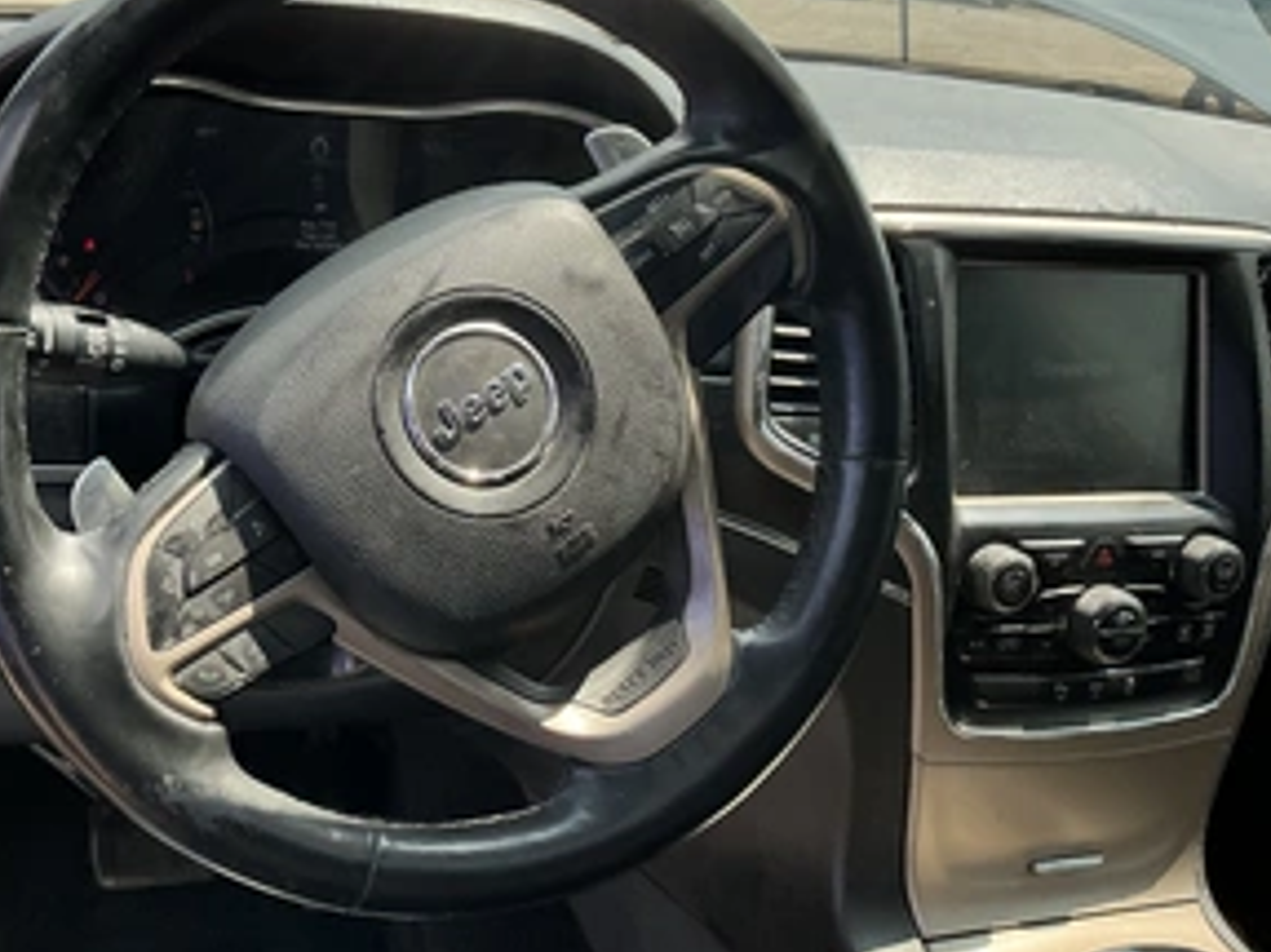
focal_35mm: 39
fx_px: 1431
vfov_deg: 36.8
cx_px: 438
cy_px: 425
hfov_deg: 47.2
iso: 25
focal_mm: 3
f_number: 1.8
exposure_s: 1/362
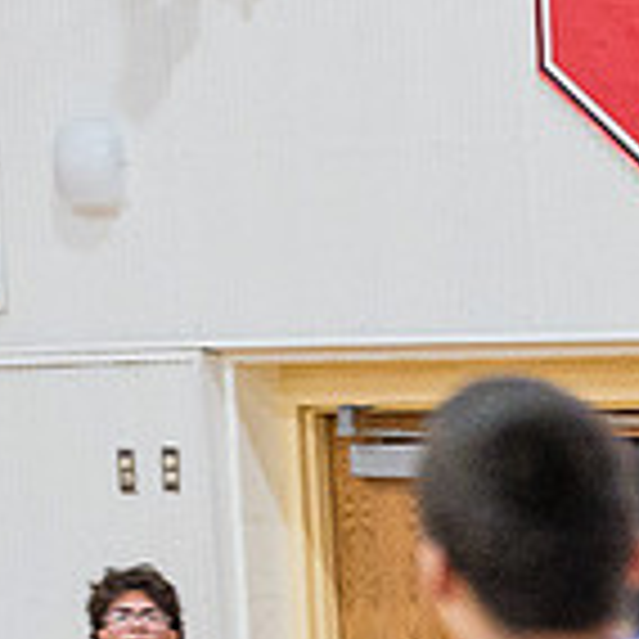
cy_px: 68
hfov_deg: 4.2
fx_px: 8688
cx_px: -135
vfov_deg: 4.2
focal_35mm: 416
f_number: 4
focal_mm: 120
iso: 5000
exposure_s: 1/320
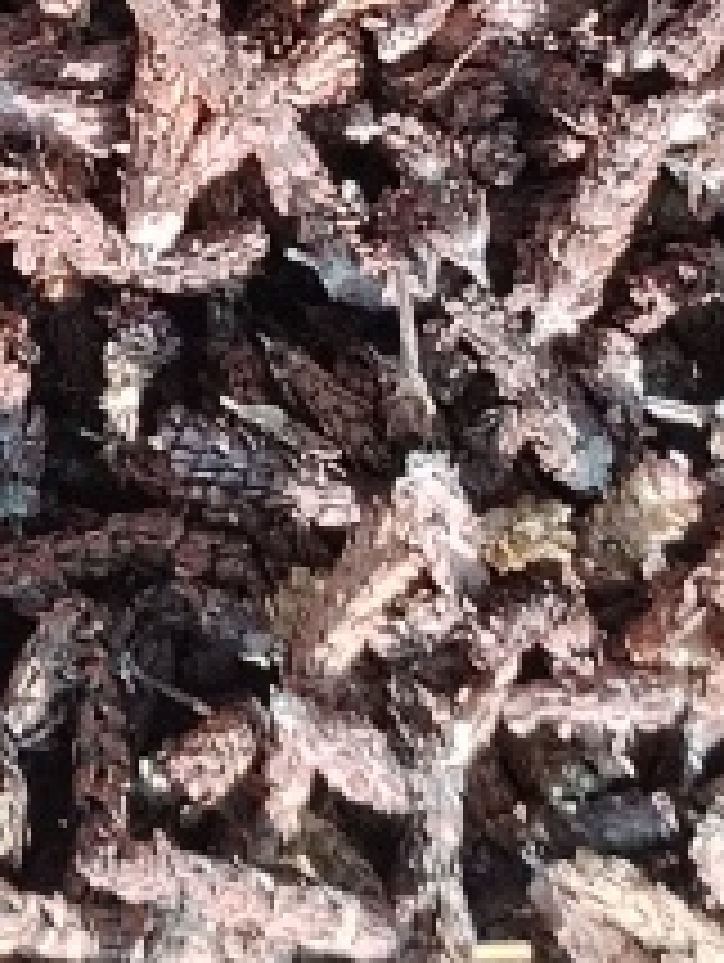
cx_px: -216
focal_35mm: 229
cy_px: -794
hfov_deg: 6.4
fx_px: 6373
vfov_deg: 8.3
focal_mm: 4.25
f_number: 1.8
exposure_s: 1/252
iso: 100
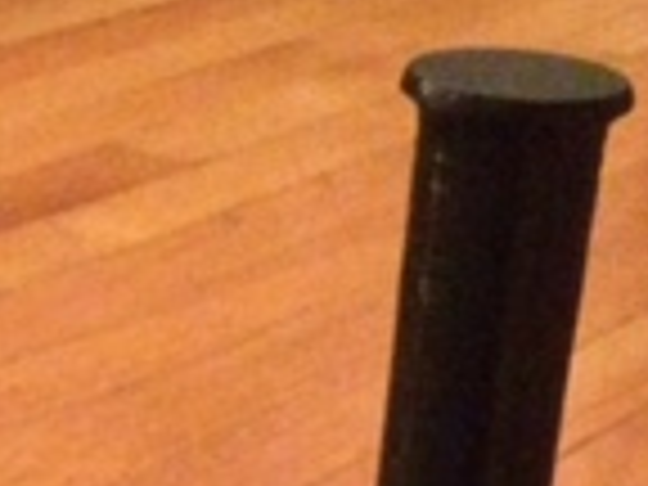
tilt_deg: -34.3
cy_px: 1040
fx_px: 2415
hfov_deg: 15.2
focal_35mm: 129
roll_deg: -2.7
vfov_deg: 10.4
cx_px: 207
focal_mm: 4.15
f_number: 2.2
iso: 1000
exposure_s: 1/15
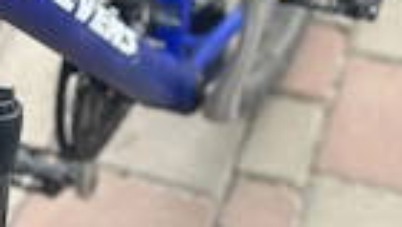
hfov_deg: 14.3
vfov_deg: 8.1
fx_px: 1589
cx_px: 29
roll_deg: -1.2
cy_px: 49
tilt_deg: -43.9
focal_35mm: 149
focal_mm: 6.86
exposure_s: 1/121
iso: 64
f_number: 1.78
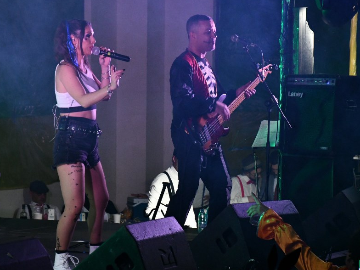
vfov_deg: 7.5
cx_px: 170
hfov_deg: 10.0
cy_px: 145
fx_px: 2049
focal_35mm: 197
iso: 3200
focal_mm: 105
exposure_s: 1/125
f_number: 5.6
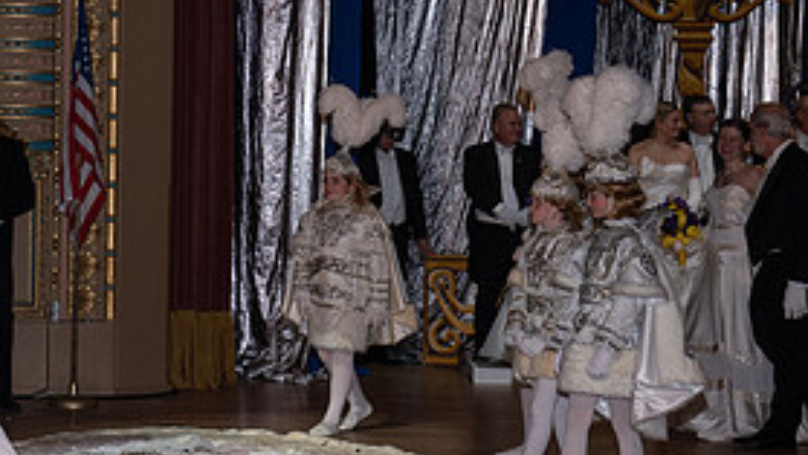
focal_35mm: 122
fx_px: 2614
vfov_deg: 9.9
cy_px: 114
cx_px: 12
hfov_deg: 17.2
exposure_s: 1/200
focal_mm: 56
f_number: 5.6
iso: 320
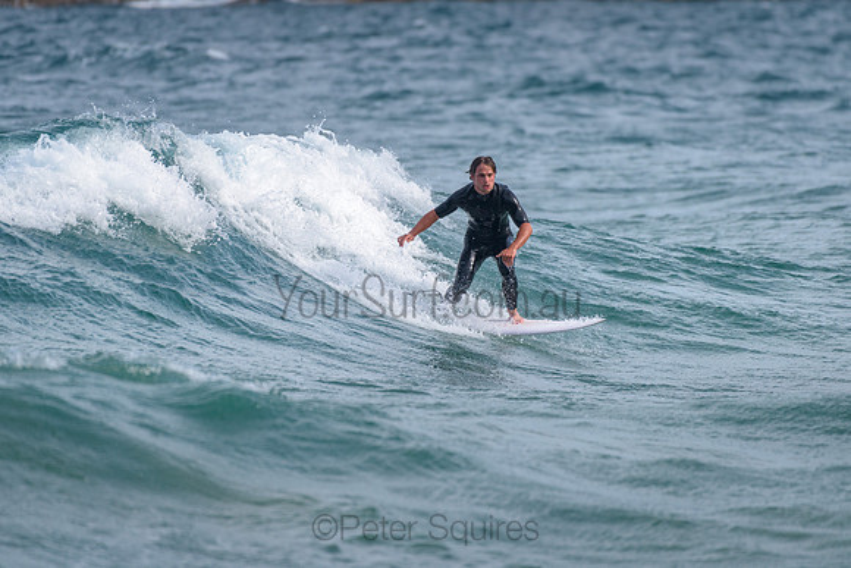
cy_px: 221
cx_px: 465
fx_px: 14487
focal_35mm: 613
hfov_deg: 3.4
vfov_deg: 2.2
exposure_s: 1/2000
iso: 280
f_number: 5.6
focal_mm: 500
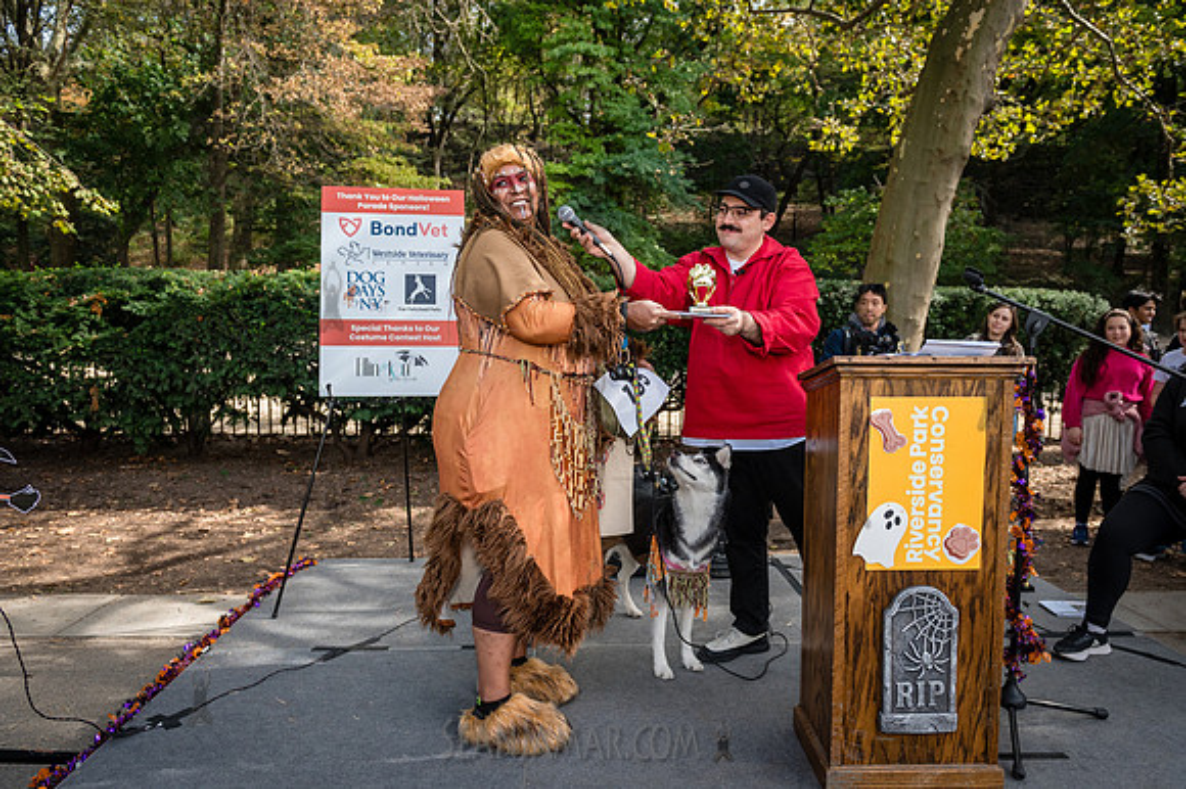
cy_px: 395
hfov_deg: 71.2
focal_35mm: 25
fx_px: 828
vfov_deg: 51.0
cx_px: 609
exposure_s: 1/1000
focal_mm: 24
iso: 1000
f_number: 4
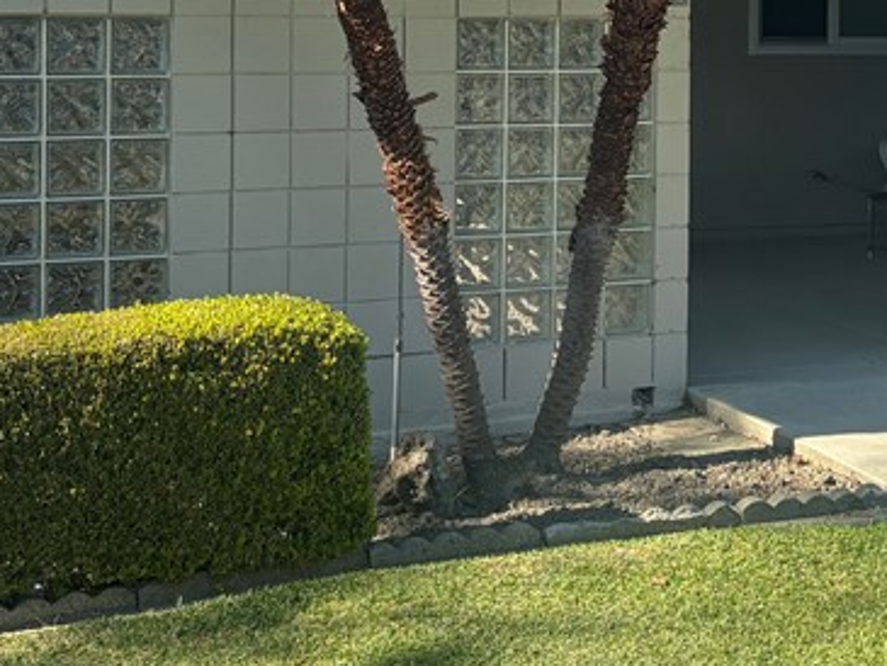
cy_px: 17
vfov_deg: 19.6
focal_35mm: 73
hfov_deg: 26.4
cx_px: 649
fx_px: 1871
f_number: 1.6
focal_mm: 5.96
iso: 50
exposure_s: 1/1152
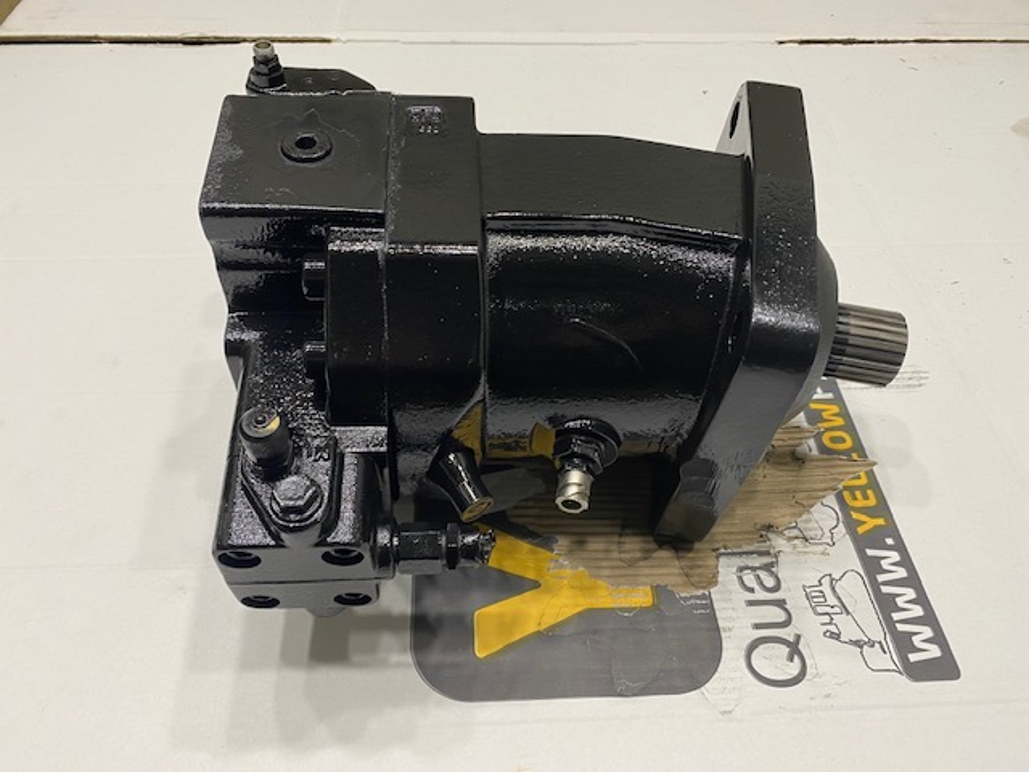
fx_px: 773
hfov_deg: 67.3
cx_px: 514
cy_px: 386
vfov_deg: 53.1
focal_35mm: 26
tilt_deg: -50.4
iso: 64
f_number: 1.8
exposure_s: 1/50
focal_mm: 4.25
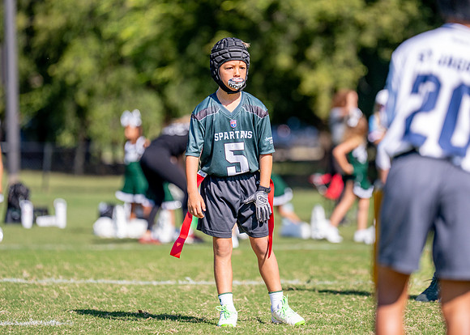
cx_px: 254
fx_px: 3062
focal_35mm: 229
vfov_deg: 6.3
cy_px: 133
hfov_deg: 8.8
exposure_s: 1/4000
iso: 250
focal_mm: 180
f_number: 2.8
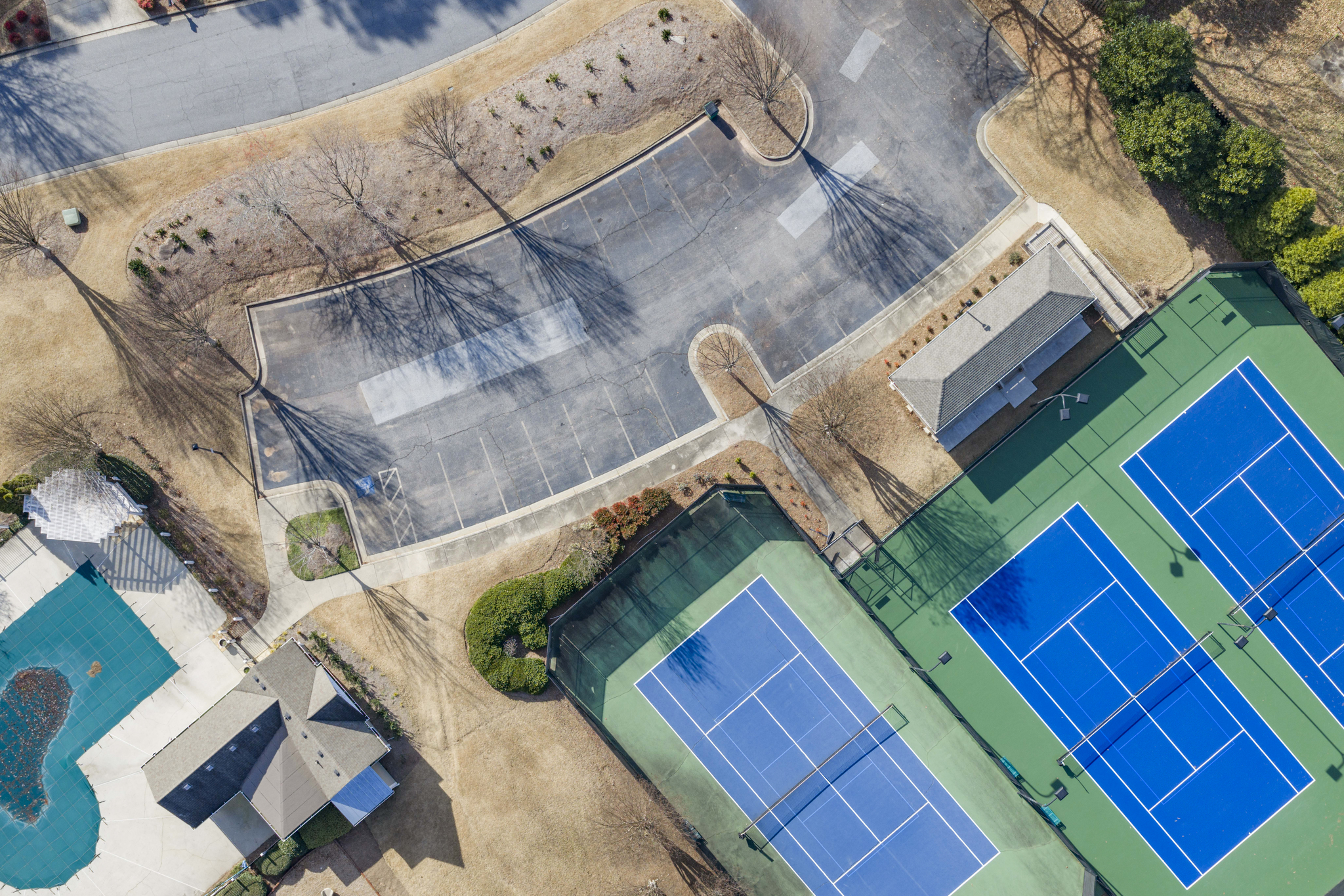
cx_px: 674
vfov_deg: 31.7
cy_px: 568
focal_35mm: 42
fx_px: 1568
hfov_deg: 46.4
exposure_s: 1/400
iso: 160
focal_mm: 14.45
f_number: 2.8
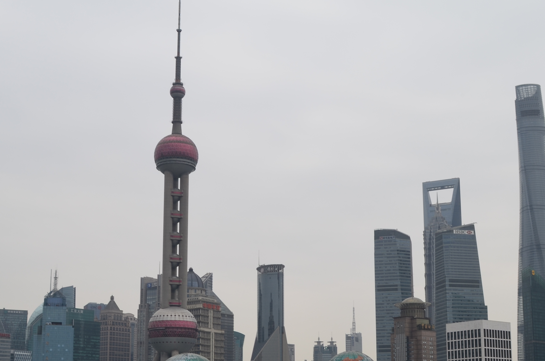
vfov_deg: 24.2
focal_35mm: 55
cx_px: 275
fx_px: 831
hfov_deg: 36.3
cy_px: 273
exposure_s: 1/125
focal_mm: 20
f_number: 11
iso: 100
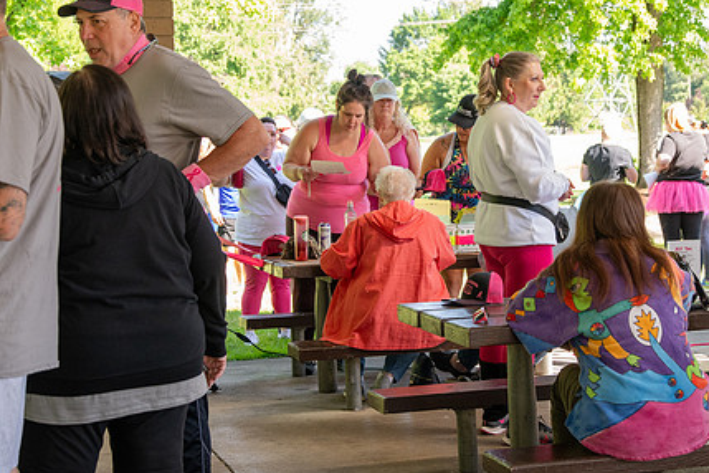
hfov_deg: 27.7
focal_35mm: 73
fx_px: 1438
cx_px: 400
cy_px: 190
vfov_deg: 18.7
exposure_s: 1/400
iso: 800
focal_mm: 36
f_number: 3.5
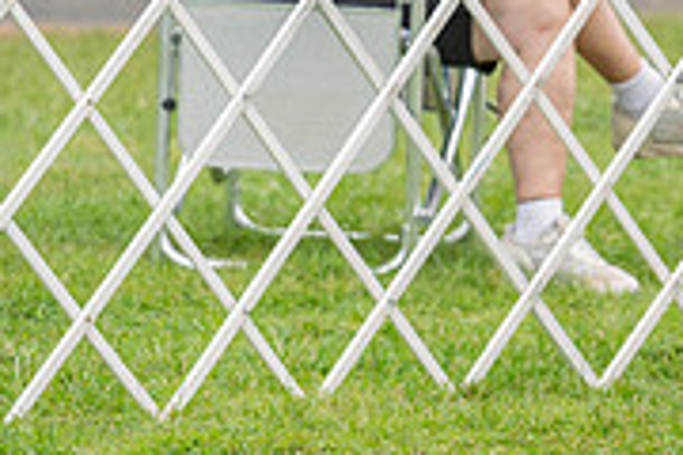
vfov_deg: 3.5
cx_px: 998
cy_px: -59
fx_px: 7456
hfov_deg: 5.2
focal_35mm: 393
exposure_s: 1/1250
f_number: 3.5
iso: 400
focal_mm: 122
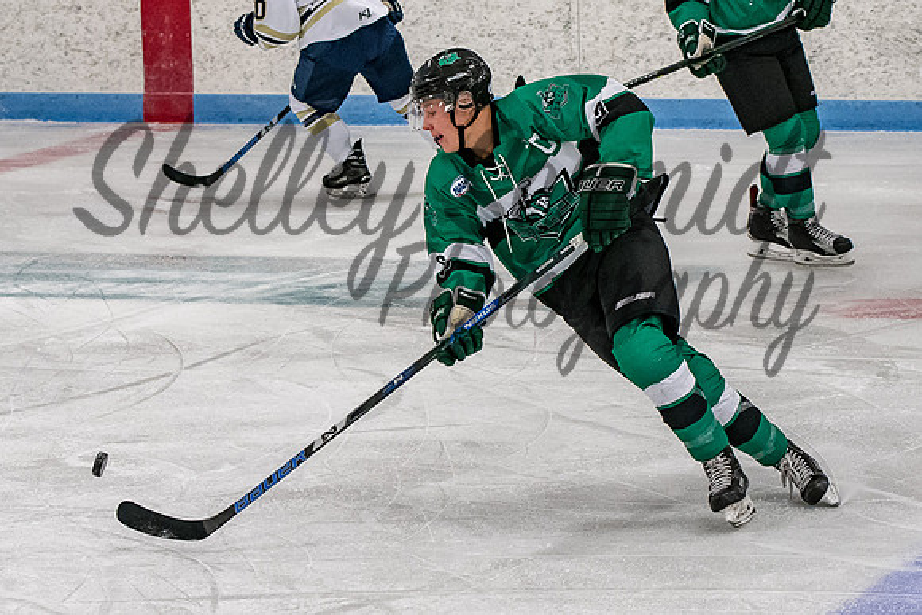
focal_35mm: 202
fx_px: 5165
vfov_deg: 6.8
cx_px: 487
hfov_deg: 10.2
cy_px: 235
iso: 2500
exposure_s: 1/800
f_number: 4
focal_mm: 86
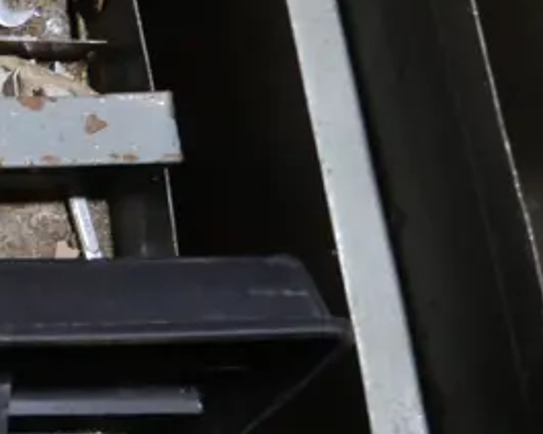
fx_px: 1816
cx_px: -492
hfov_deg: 14.5
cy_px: -62
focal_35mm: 113
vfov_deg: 13.3
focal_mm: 15
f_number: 3.6
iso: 250
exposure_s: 1/60
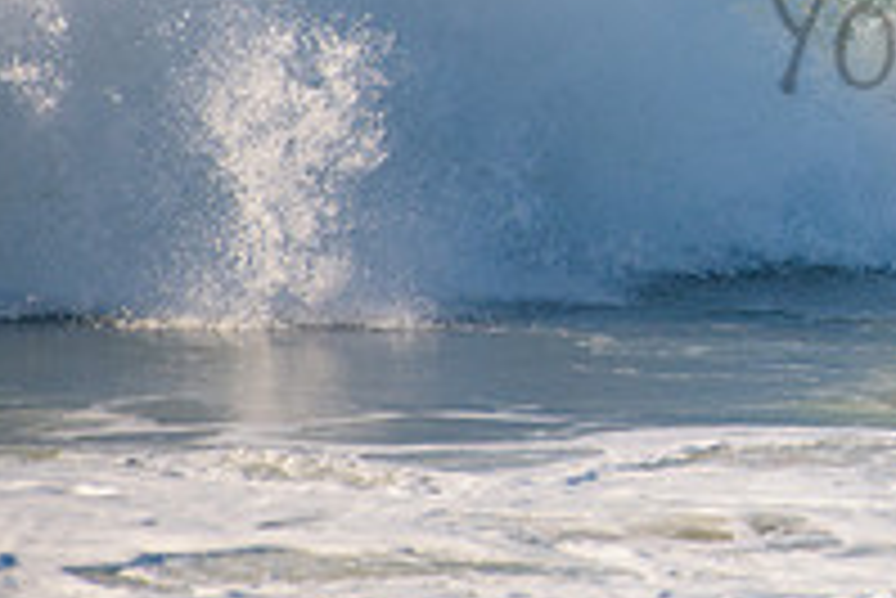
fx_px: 36214
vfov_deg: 0.9
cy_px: -16
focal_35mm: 1454
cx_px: 1225
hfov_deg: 1.4
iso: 200
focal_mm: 500
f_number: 5.6
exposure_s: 1/1600
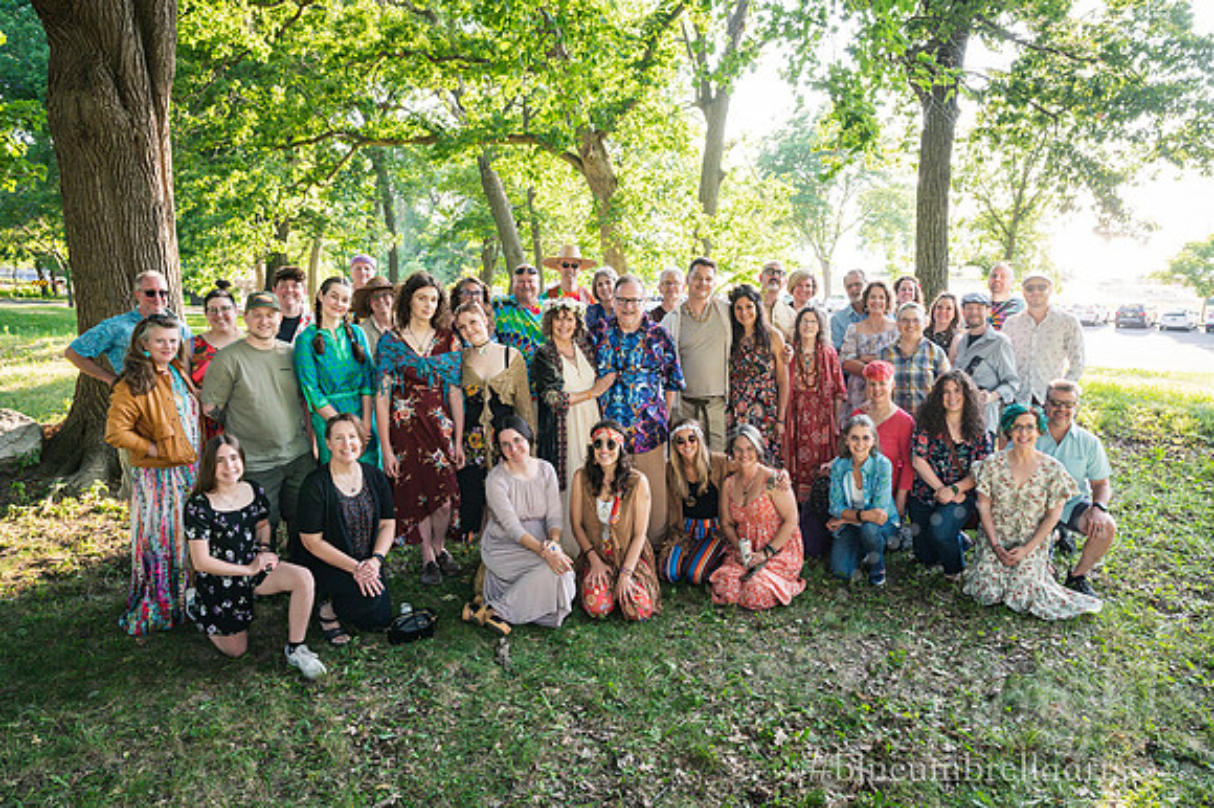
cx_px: 607
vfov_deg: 49.5
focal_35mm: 26
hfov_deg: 69.4
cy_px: 404
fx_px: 876
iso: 800
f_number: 5.6
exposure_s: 1/250
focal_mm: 26
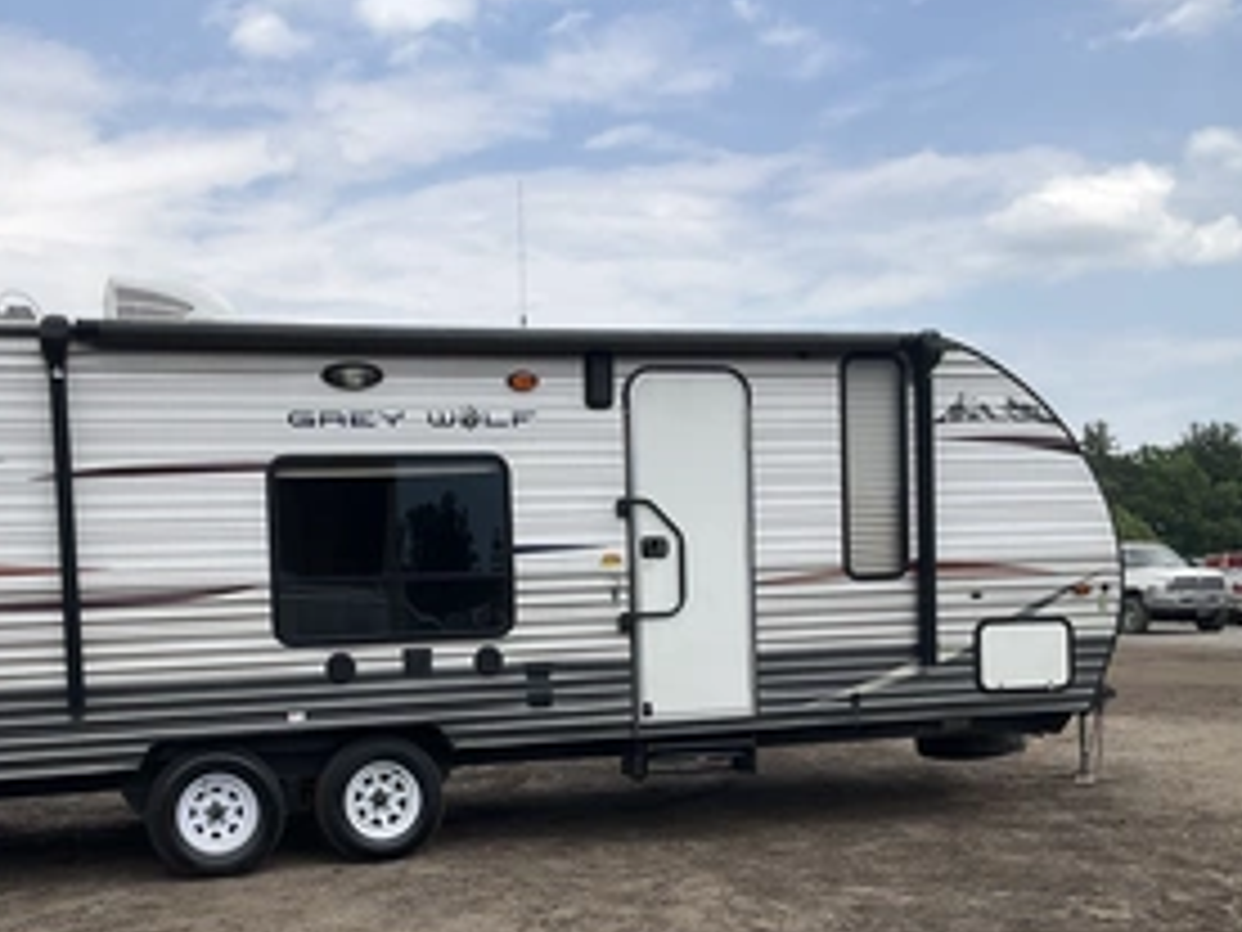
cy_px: 657
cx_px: 477
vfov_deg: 33.9
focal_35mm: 42
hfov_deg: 44.5
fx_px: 1507
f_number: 1.8
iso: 25
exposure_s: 1/2320
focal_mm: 3
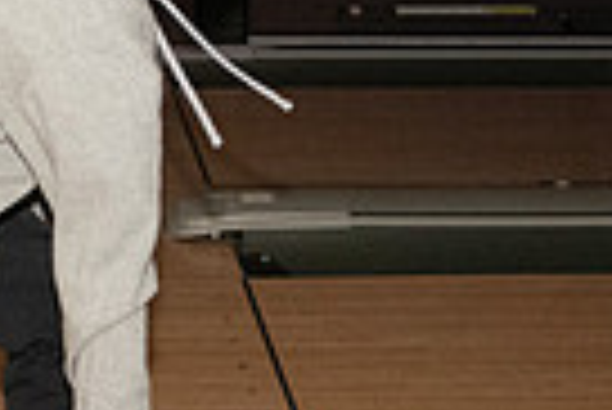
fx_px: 1957
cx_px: 22
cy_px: 124
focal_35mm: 115
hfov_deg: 17.4
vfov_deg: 11.9
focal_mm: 18
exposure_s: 1/160
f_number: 11
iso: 4000
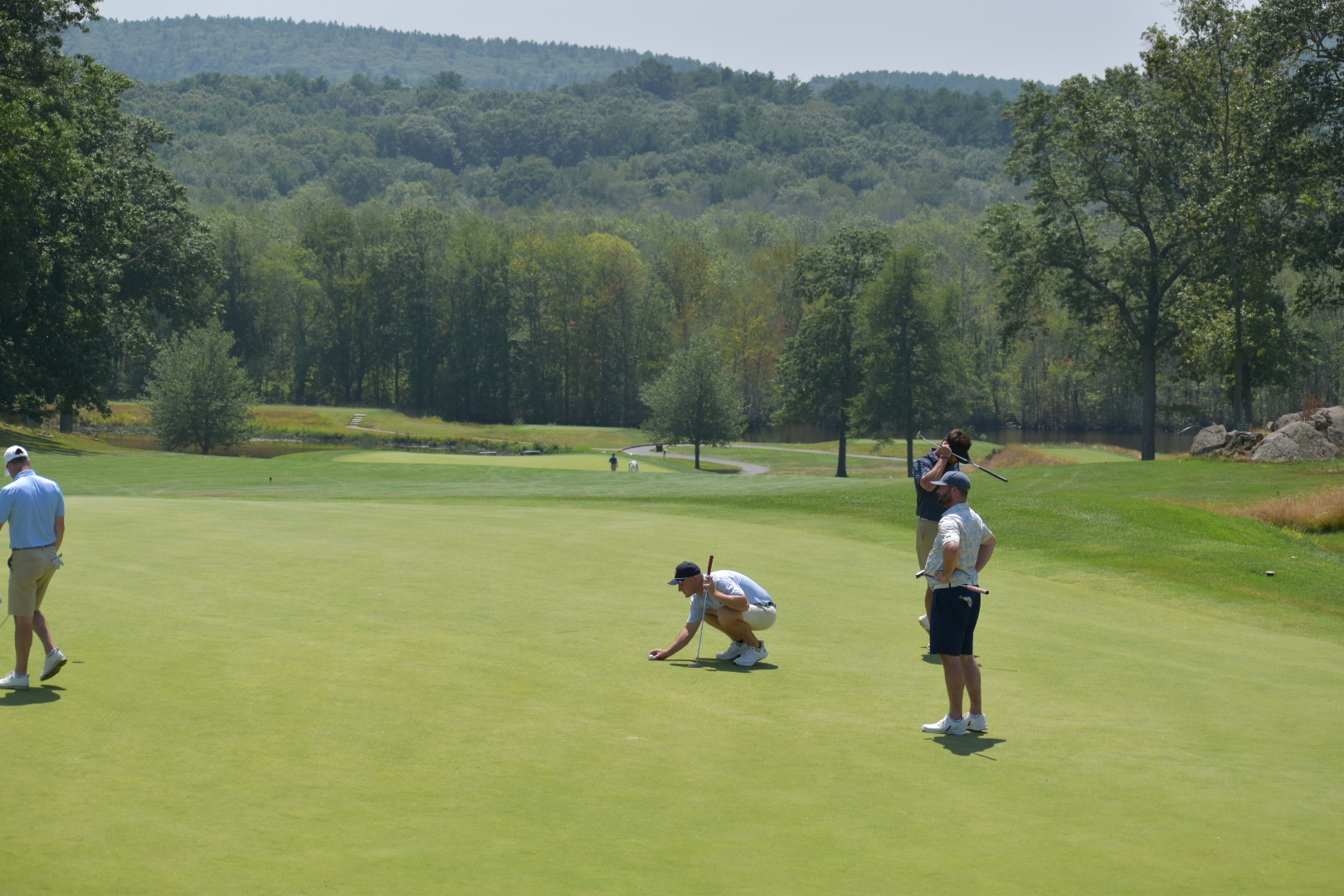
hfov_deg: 19.5
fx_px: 3920
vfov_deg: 13.0
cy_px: 448
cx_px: 672
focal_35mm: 105
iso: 200
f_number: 5.6
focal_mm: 70
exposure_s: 1/1600
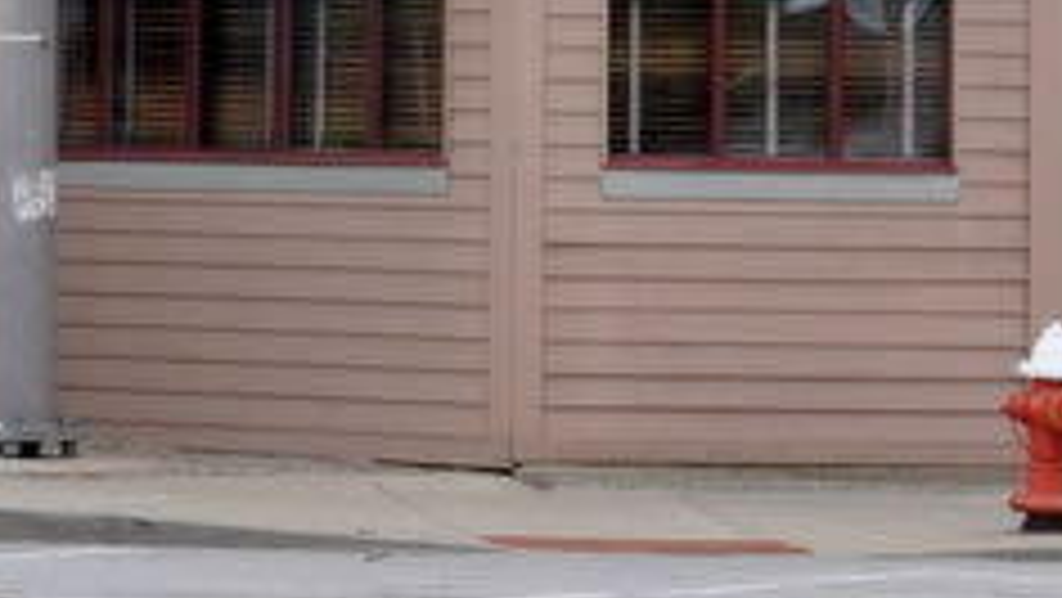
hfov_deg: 6.3
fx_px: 9579
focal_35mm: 340
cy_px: -569
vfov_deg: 3.5
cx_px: 382
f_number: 20
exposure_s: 1/80
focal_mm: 50
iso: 400
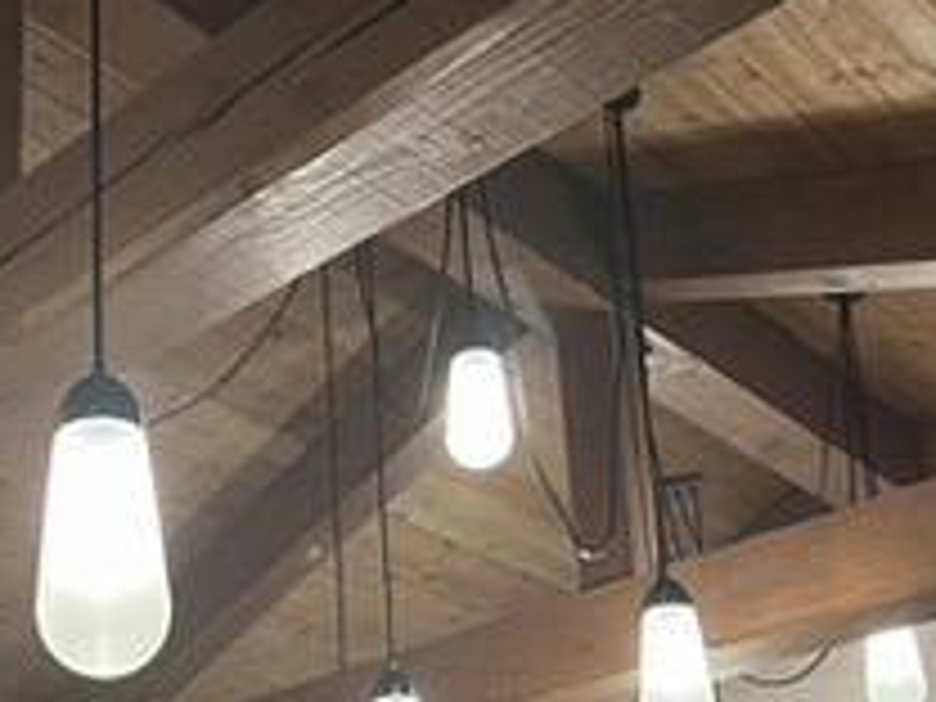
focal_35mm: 60
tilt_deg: +15.5
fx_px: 1622
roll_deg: +1.1
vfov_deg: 23.1
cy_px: 760
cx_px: 162
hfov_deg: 31.2
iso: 400
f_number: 1.5
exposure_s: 1/40
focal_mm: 5.7
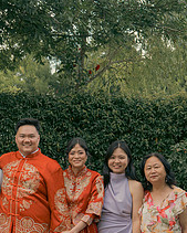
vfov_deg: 20.5
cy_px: 165
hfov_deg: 16.4
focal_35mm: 93
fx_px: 643
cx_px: 40
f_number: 5.6
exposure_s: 1/160
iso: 400
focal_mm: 36
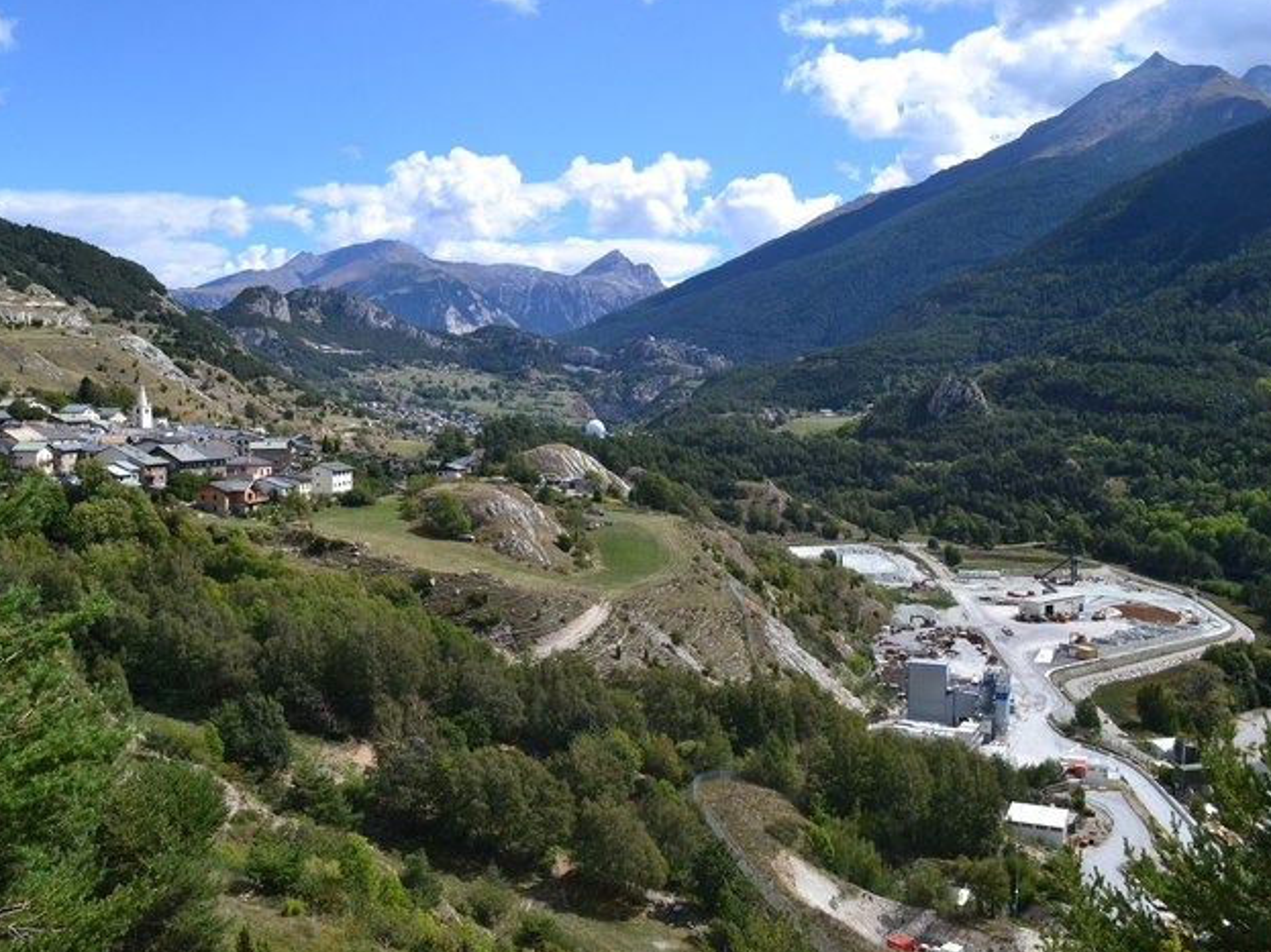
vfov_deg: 46.8
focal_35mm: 30
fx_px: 1101
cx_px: 598
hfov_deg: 59.9
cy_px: 477
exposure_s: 1/400
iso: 400
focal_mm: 18
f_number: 11
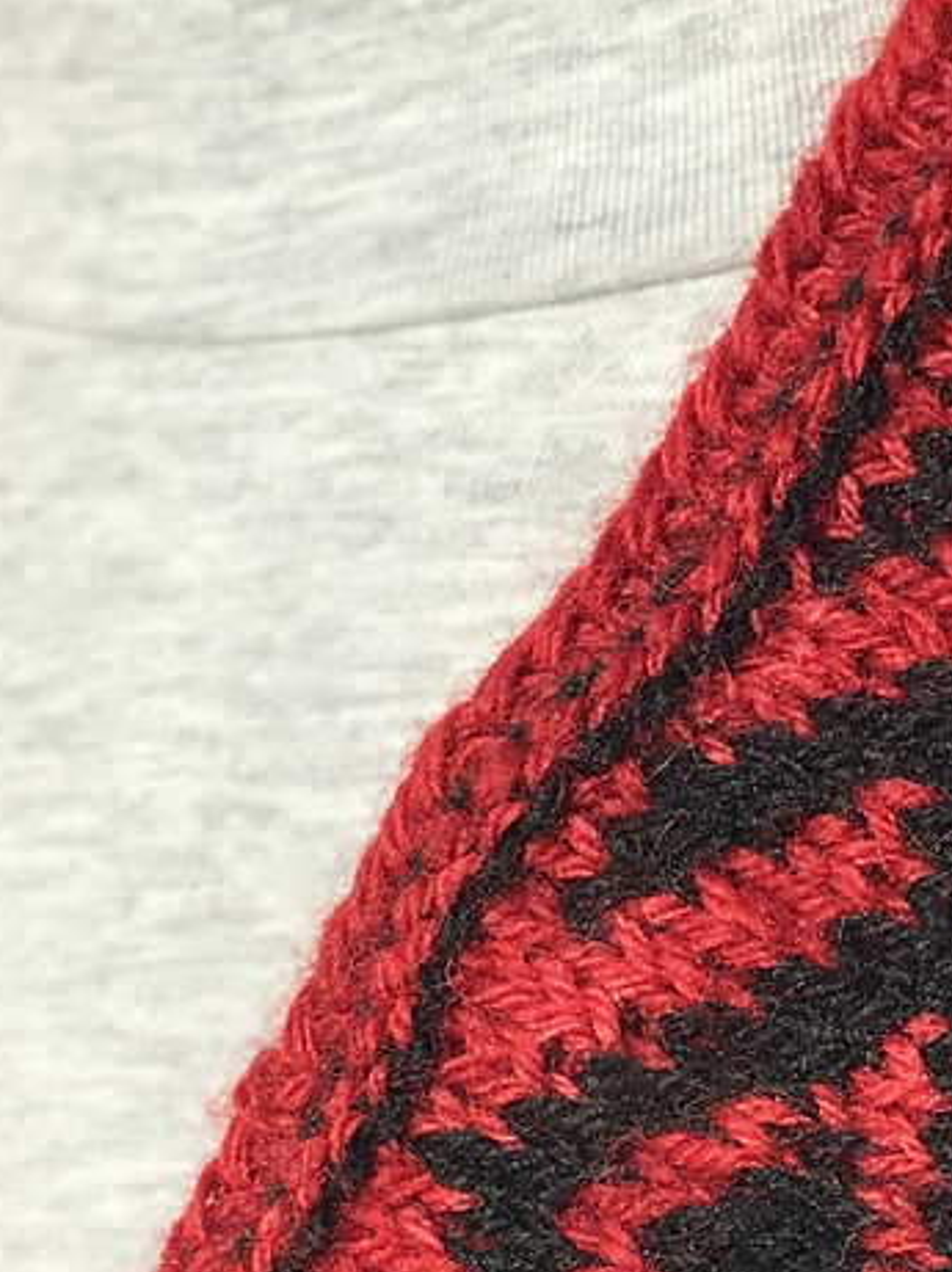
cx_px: -350
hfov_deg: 7.4
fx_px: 7271
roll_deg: +7.2
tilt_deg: -11.2
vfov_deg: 9.8
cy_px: 1603
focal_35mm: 198
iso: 20
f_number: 2.8
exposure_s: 1/847
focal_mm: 6.6
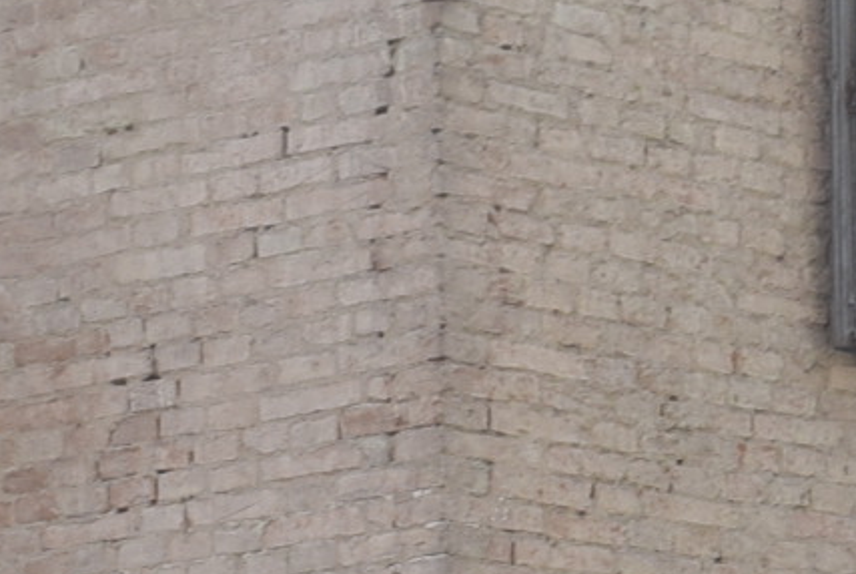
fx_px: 6500
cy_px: 664
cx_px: 896
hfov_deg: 7.5
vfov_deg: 5.0
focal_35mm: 273
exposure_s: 1/200
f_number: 8
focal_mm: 26
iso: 100
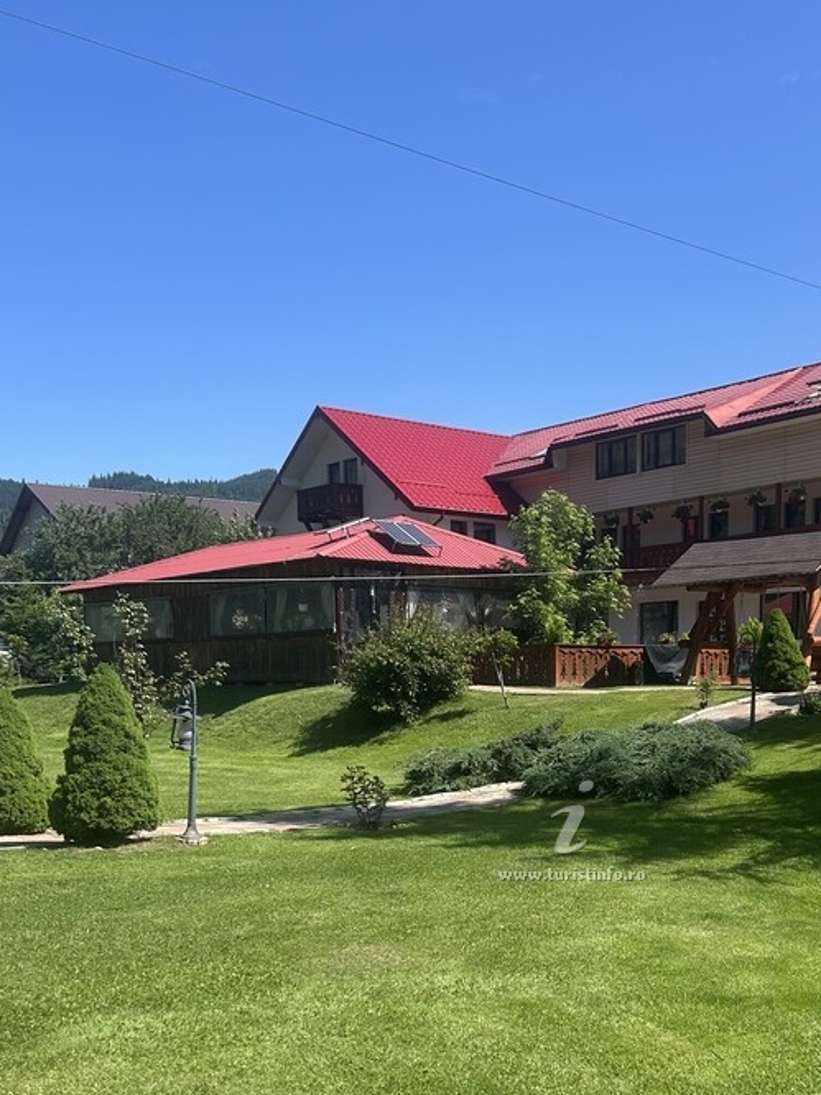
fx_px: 1266
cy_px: 815
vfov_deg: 45.3
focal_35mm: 40
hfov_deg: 35.5
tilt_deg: -9.0
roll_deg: +0.7
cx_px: 559
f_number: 1.5
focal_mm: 5.7
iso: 50
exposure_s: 1/2695
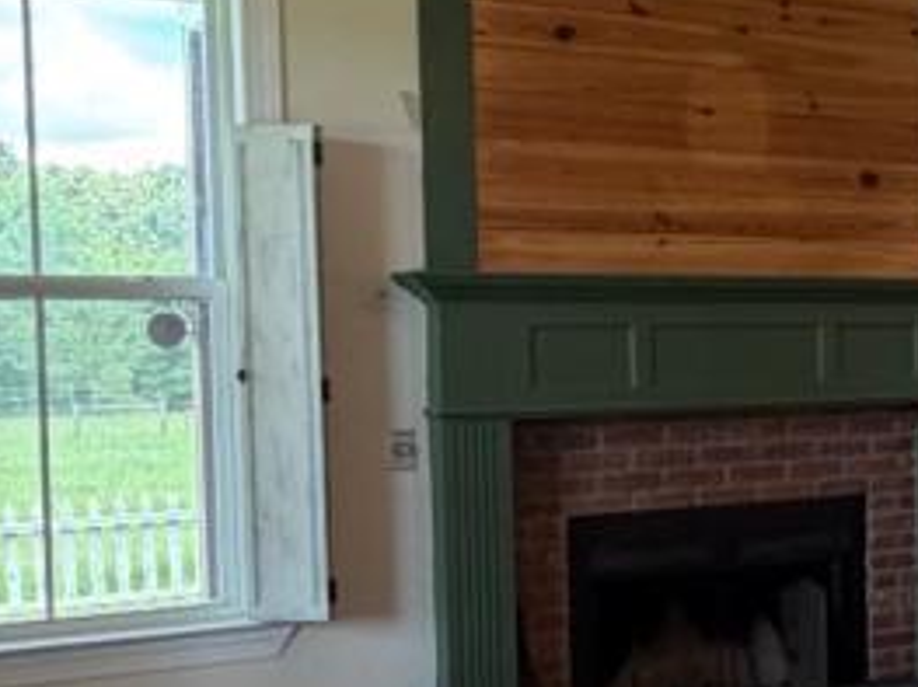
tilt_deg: -2.6
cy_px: 405
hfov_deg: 26.2
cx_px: 1162
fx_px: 1696
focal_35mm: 64
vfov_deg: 22.9
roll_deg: +0.9
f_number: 2.2
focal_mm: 2.22
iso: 160
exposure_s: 1/60
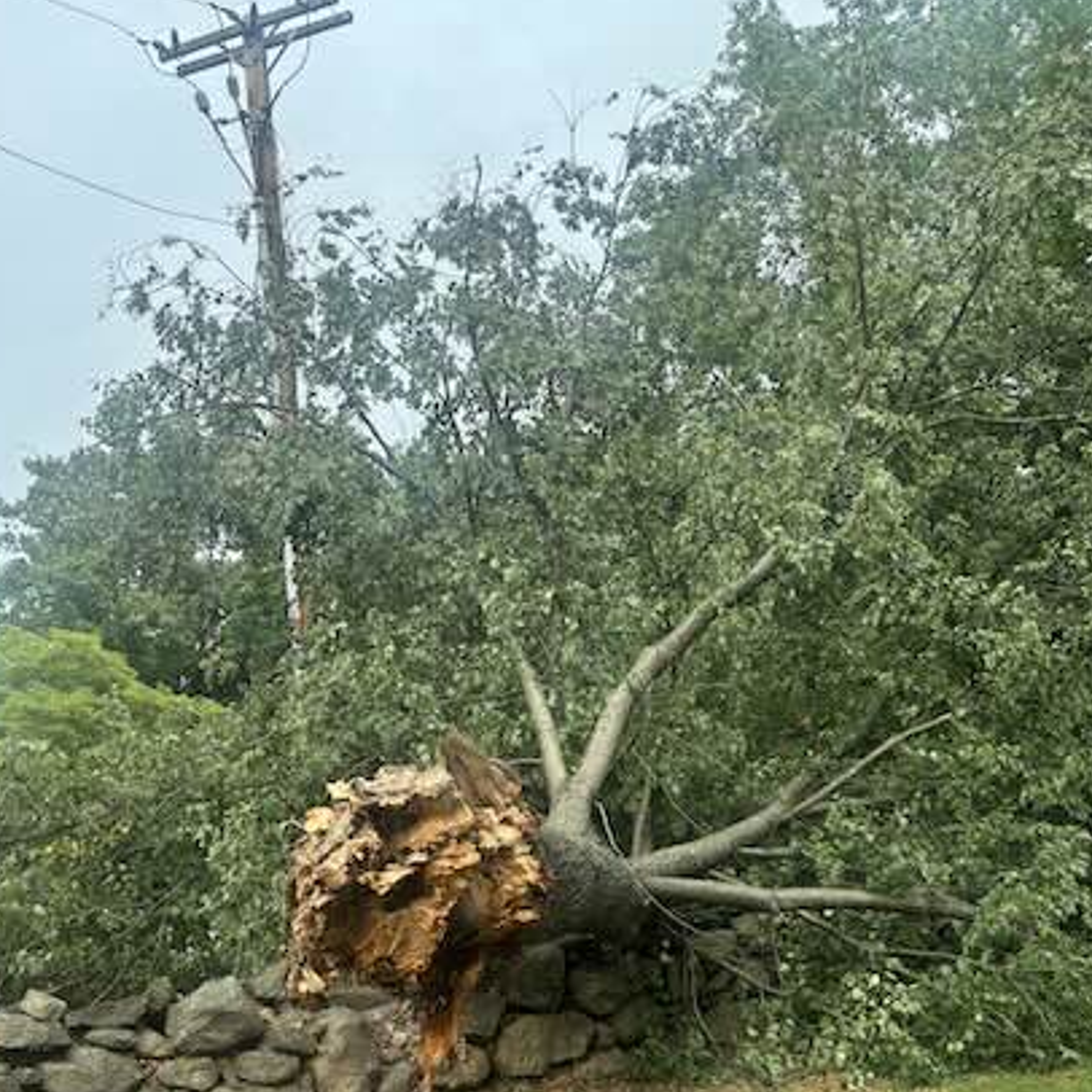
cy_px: 788
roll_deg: +5.5
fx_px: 1213
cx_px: 568
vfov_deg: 47.1
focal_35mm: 34
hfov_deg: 48.4
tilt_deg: +6.6
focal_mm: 5.96
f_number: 1.6
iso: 50
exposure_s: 1/565
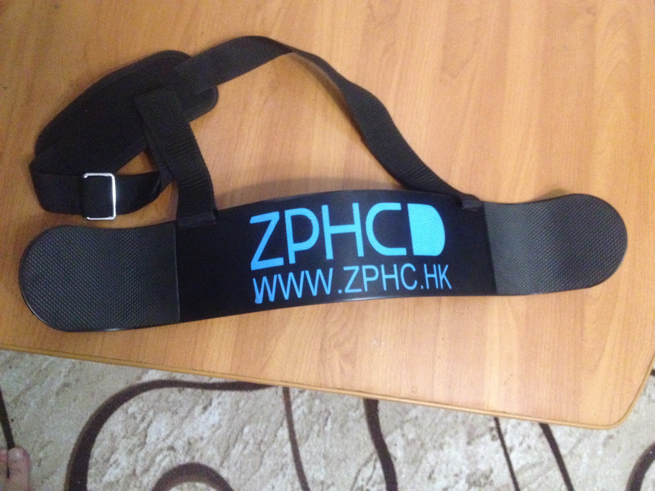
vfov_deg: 40.7
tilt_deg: -75.8
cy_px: 246
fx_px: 662
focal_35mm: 35
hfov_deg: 52.6
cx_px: 328
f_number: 2.4
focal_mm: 4.28
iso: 800
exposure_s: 1/15
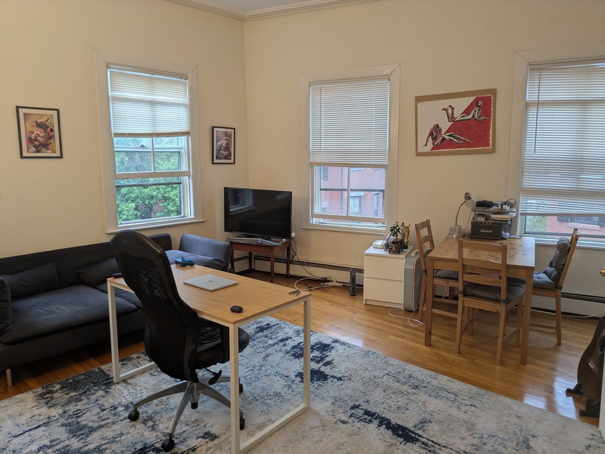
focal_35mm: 25
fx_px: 437
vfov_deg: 54.9
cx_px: 302
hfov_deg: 69.4
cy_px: 227
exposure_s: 1/30
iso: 143
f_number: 1.89
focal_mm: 5.43
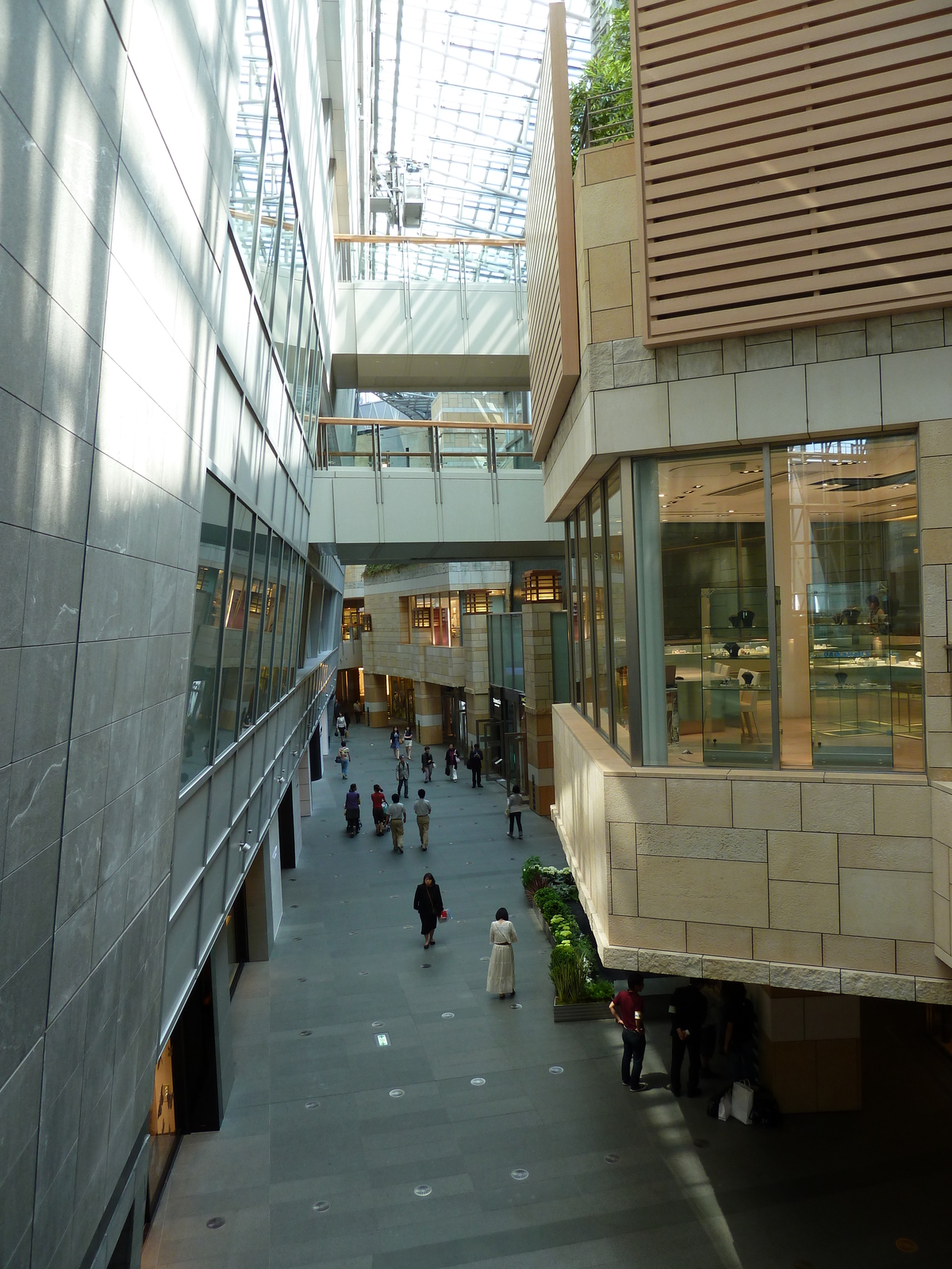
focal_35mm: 25
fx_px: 917
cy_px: 634
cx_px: 476
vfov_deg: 69.4
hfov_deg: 54.9
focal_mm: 4.1
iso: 80
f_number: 3.3
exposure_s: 1/30
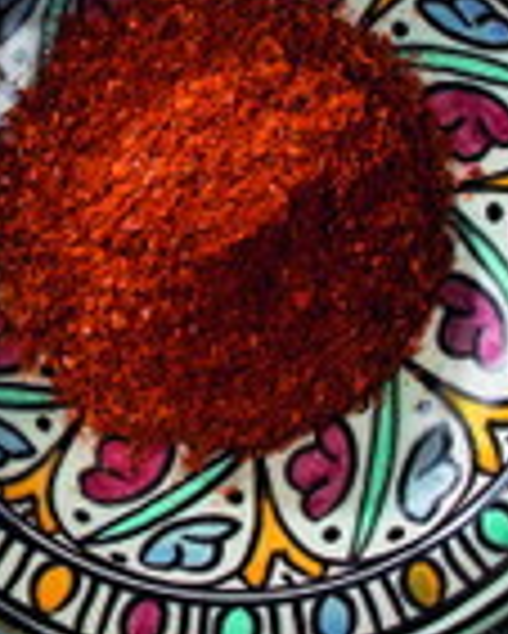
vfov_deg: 8.4
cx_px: -256
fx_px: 4318
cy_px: 25
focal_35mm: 230
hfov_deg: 6.6
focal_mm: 45
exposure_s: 1/125
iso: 100
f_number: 10
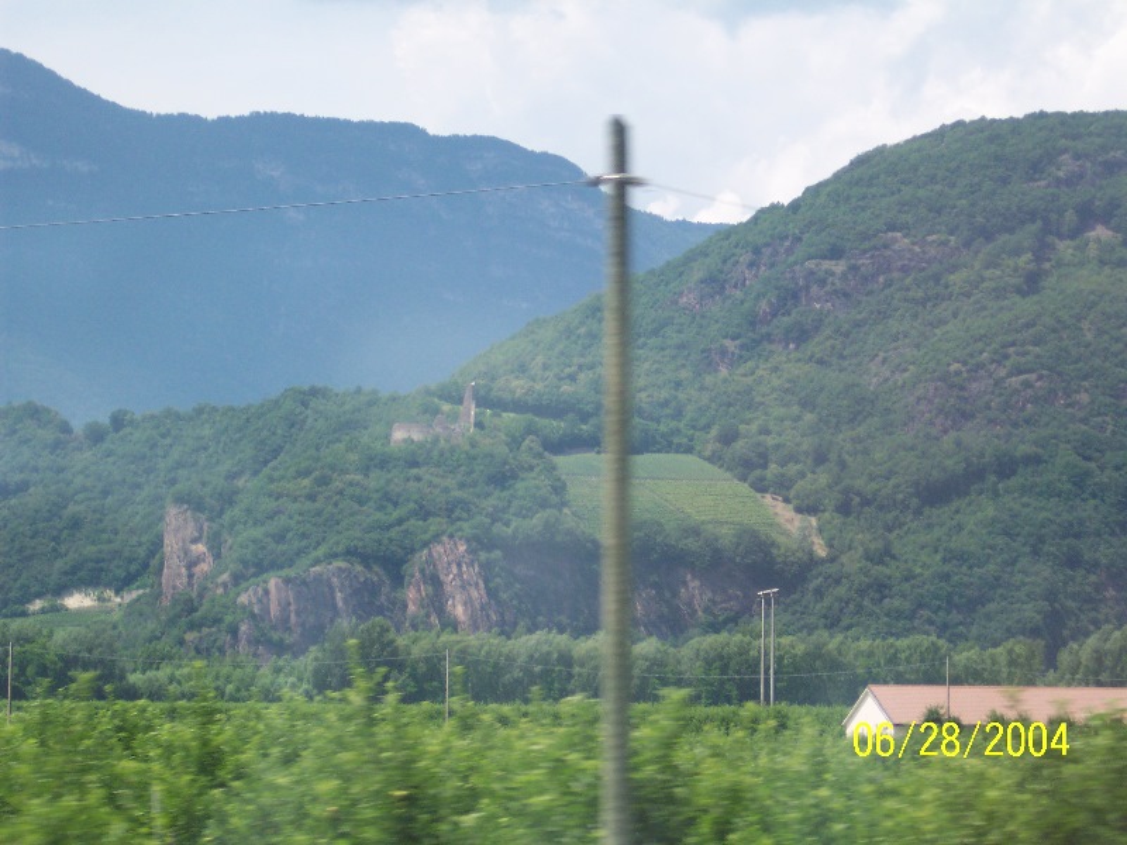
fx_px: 3712
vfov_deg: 13.0
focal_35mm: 114
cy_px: 422
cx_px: 564
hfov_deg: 17.3
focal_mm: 24
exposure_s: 1/250
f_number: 4.8
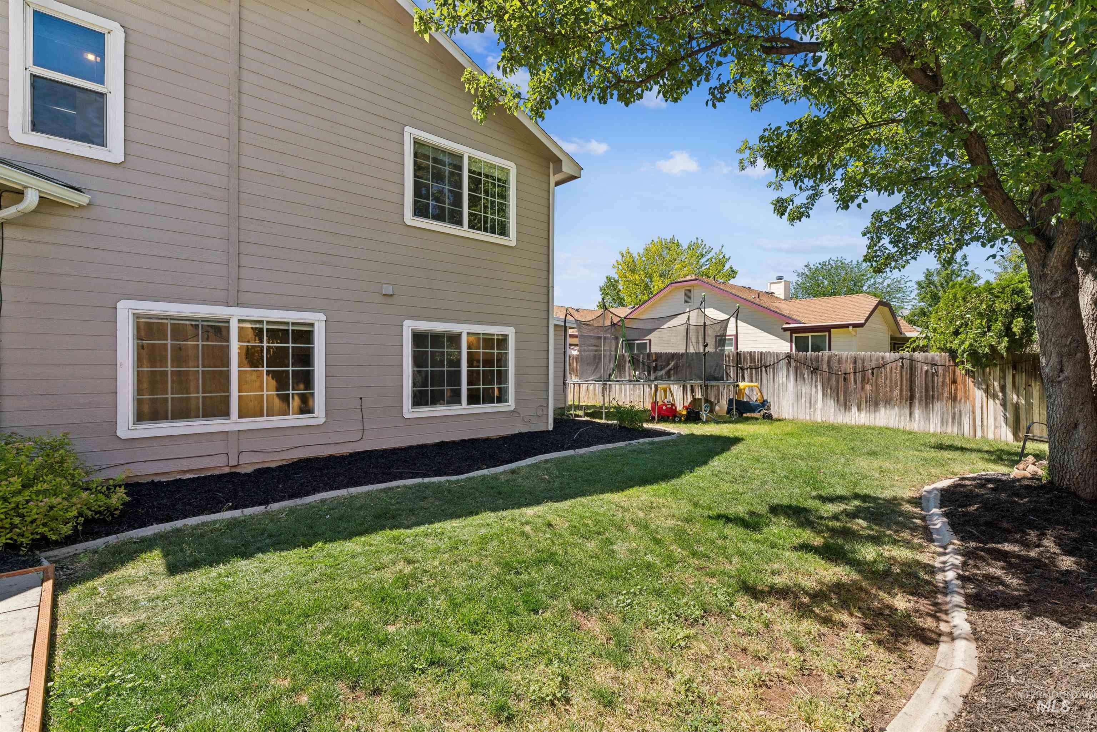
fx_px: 503
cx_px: 548
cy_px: 366
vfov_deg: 72.1
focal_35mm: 16
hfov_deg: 95.0
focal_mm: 16.5
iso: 400
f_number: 13
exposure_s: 1/125
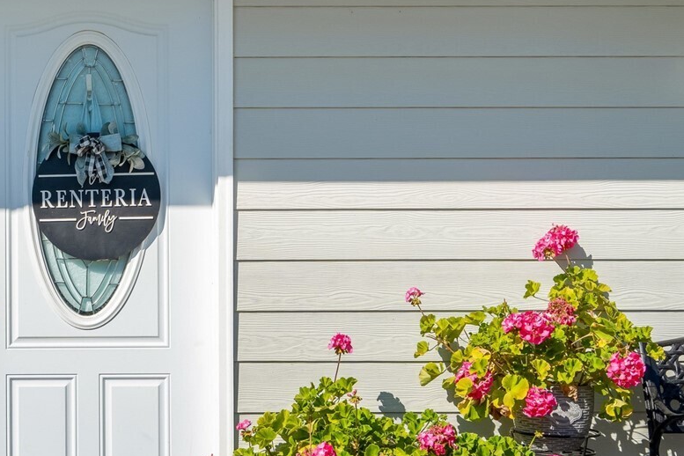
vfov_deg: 18.9
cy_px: 261
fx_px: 1368
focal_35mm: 72
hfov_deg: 27.2
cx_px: 88
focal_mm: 33
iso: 400
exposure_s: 1/1250
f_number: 9
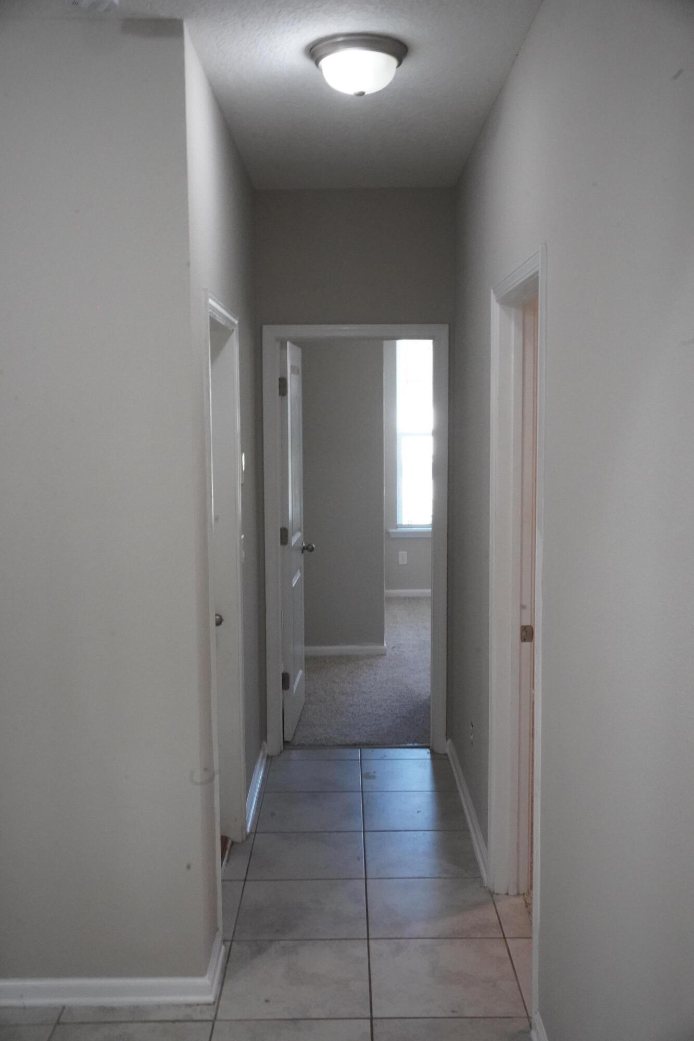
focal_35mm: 35
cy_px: 520
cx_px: 347
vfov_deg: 54.4
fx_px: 1012
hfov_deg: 37.8
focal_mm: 35
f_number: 18
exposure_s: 1/60
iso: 12800
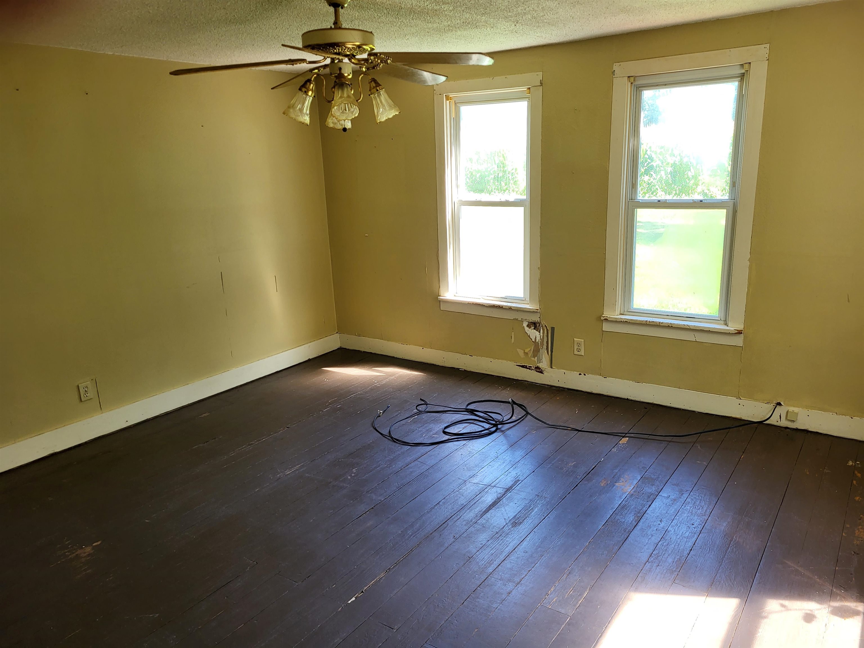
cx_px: 432
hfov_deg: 67.3
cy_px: 324
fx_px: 649
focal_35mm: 26
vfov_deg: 53.1
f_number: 1.8
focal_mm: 5.4
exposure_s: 1/120
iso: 64
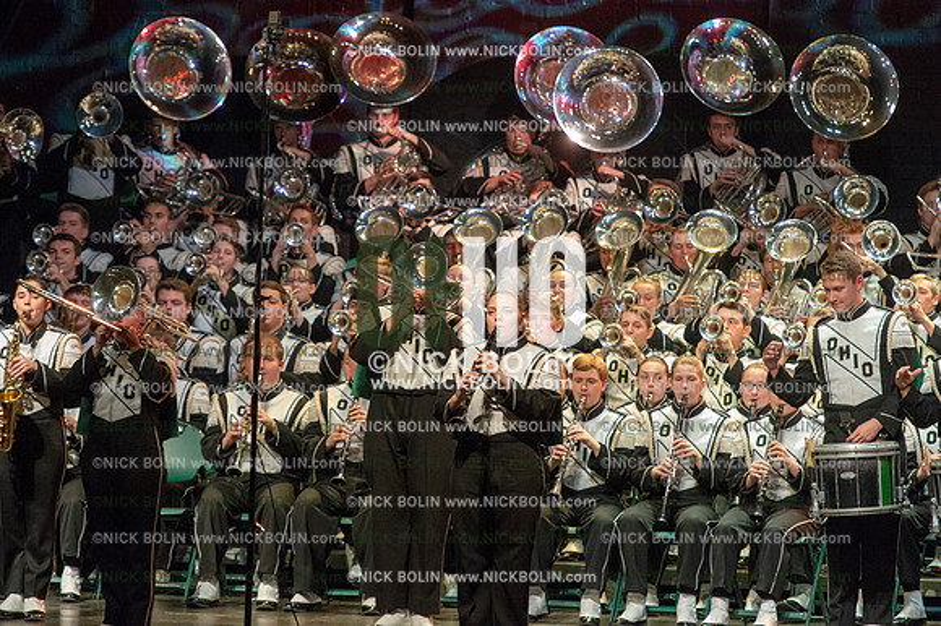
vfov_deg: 5.7
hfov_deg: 8.6
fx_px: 6270
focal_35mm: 240
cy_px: 313
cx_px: 470
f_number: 5.6
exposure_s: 1/250
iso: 8000
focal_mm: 240
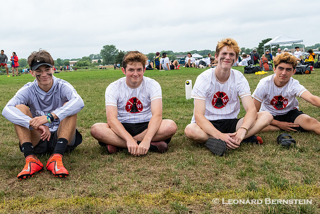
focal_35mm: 44
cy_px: 113
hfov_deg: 44.3
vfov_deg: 30.4
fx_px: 393
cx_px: 152
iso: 1600
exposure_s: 1/800
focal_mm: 28
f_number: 7.1
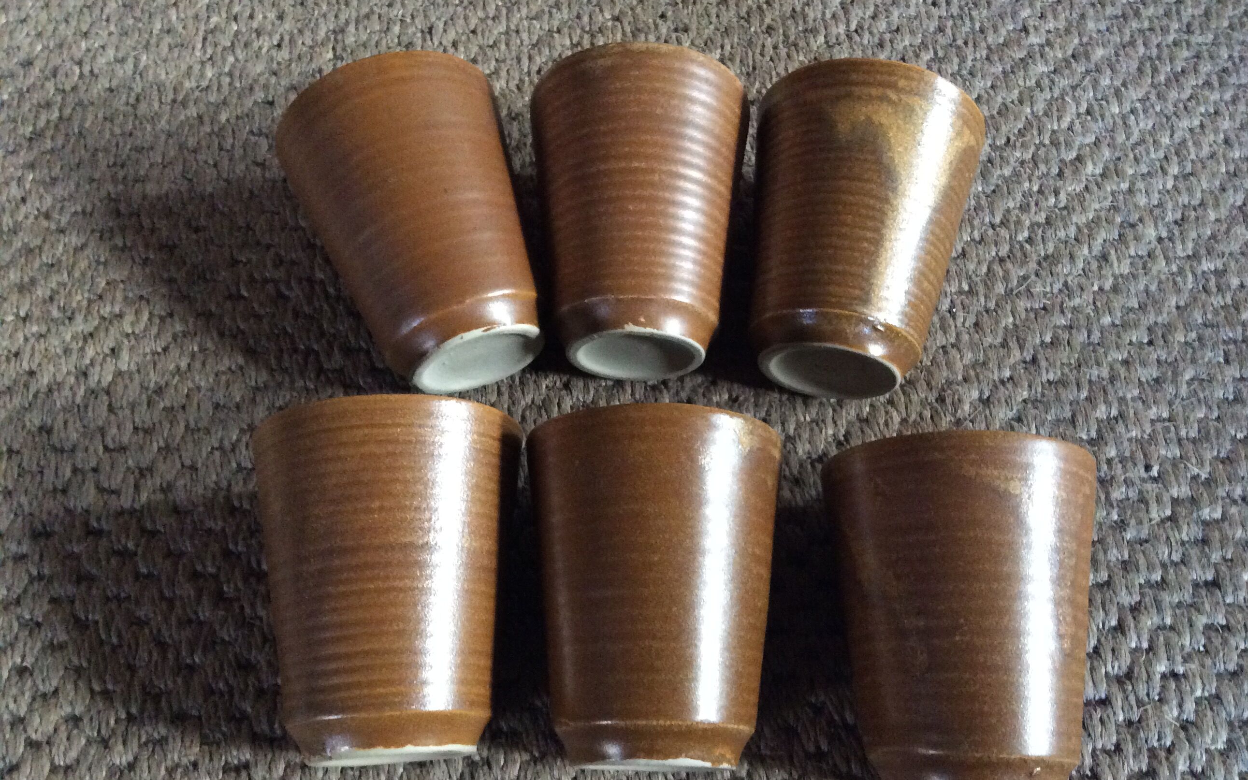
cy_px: 432
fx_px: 1156
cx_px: 626
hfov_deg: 56.7
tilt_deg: -64.8
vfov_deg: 37.2
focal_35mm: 34
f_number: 2.4
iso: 320
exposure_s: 1/25
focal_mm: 3.3
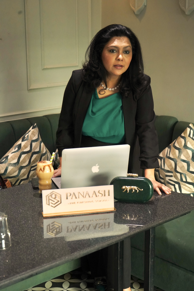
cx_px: 97
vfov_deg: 32.9
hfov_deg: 22.3
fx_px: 493
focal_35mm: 61
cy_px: 146
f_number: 5.6
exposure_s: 1/100
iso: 6400
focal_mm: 61
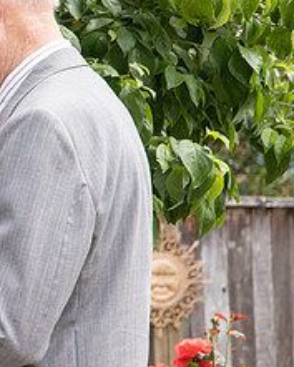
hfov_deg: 6.4
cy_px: 110
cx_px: -193
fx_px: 2598
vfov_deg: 8.1
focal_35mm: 239
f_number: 5
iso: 400
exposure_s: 1/500
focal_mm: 70
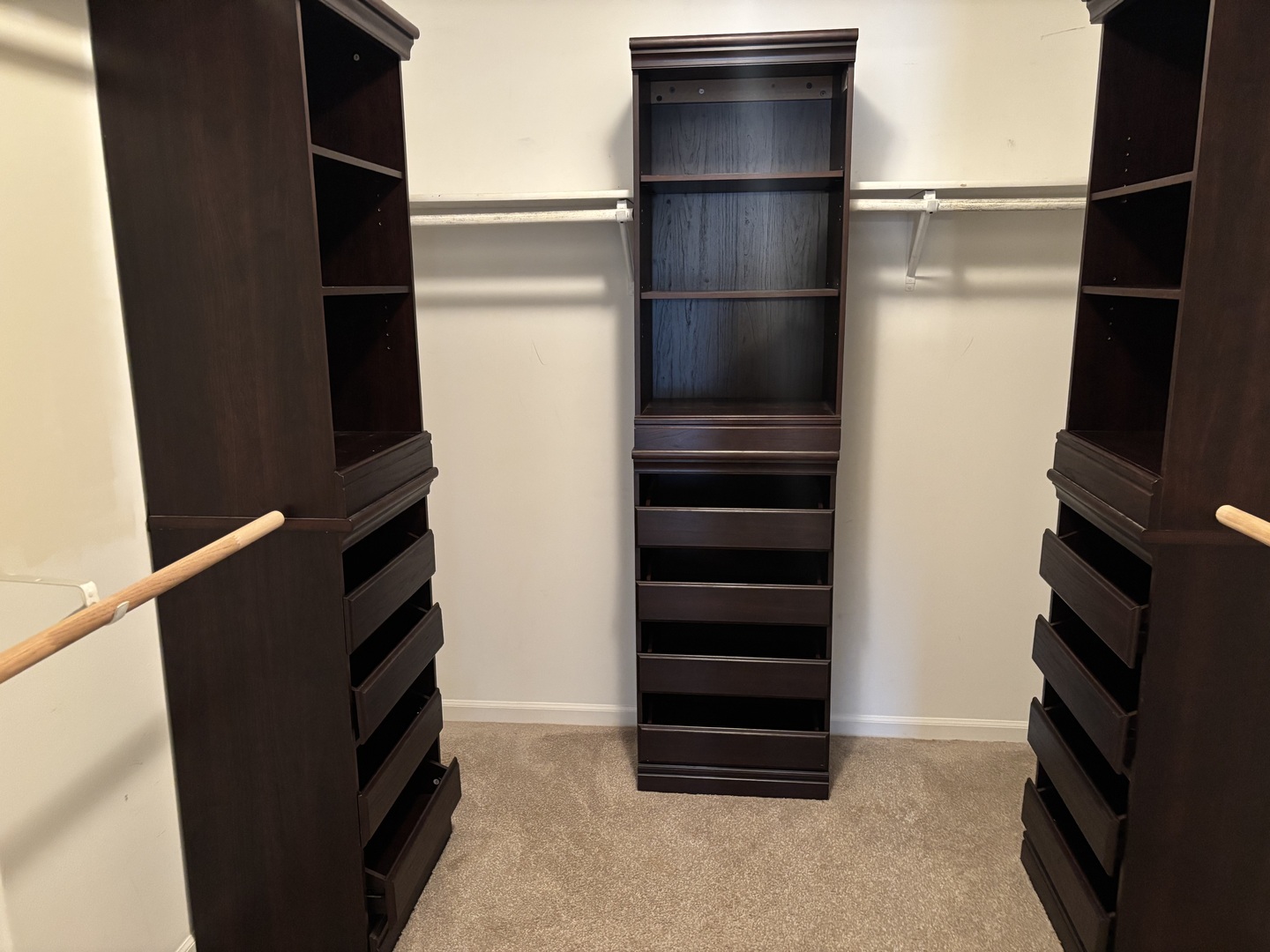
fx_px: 954
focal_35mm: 26
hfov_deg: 67.3
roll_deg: +1.0
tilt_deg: -12.6
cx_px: 635
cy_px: 476
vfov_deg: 53.1
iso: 640
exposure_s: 1/40
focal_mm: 5.96
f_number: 1.6
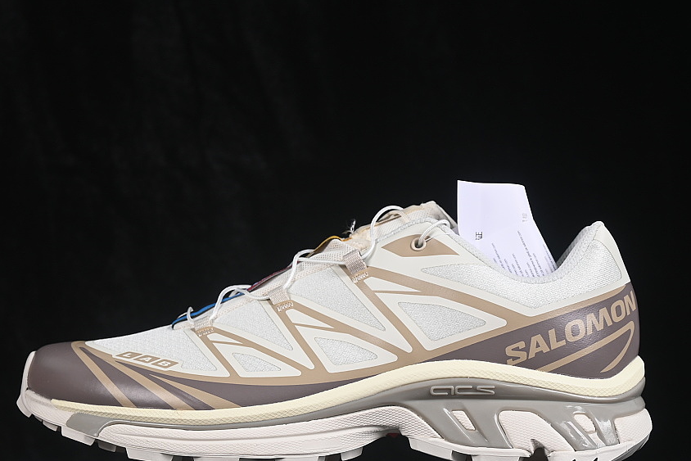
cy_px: 286
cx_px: 336
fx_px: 1843
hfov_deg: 21.2
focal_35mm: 96
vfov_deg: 14.2
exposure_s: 1/80
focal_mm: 50
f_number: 8
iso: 160
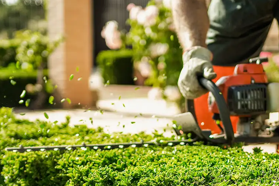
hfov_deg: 22.1
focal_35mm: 92
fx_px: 713
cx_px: 174
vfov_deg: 14.6
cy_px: 186
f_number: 1.8
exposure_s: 1/1250
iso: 100
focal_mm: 35
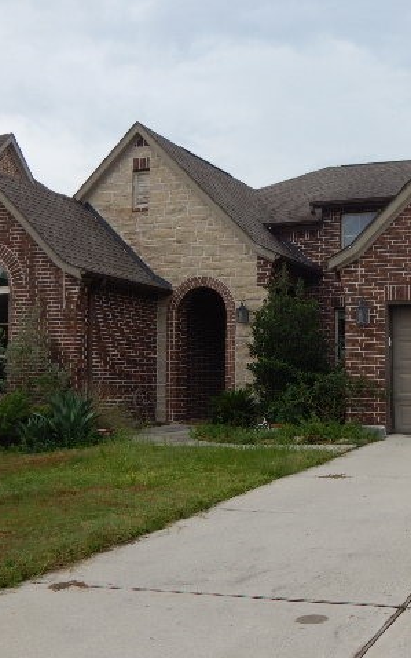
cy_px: 329
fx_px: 788
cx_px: 392
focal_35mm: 44
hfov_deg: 27.8
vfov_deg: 45.3
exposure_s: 1/640
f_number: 3.2
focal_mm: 5.6
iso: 125
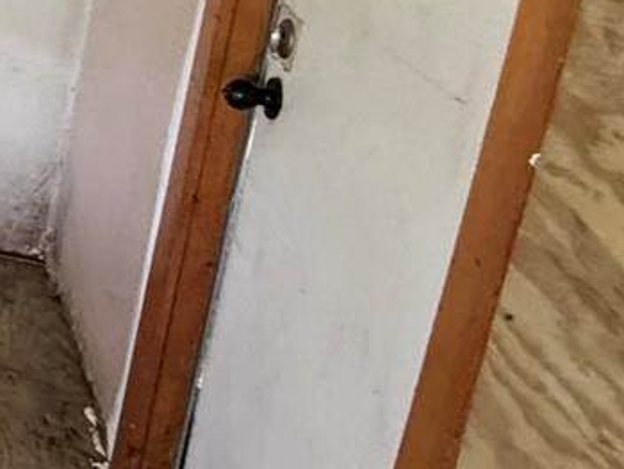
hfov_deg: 18.8
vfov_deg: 21.1
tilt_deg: -12.4
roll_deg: -2.6
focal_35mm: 64
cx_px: -629
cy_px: -116
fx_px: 1154
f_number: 2.2
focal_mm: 2.22
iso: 320
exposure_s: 1/90
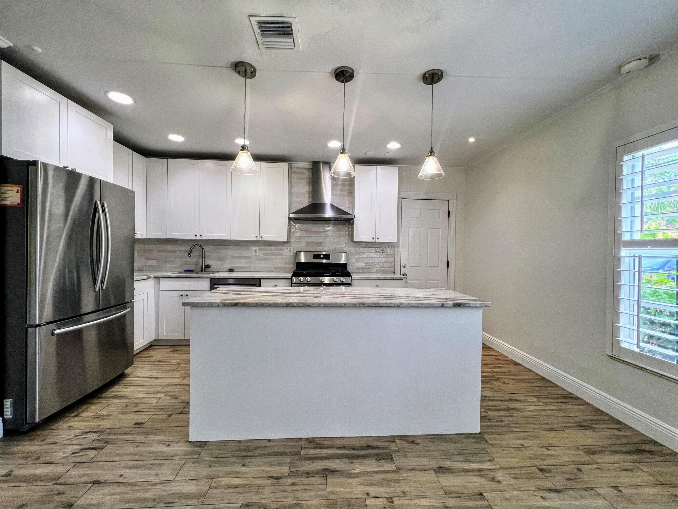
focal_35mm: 13
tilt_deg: -1.2
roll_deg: -0.5
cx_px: 339
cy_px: 254
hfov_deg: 106.2
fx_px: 255
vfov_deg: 89.9
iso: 160
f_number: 1.8
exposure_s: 1/120
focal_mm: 1.57
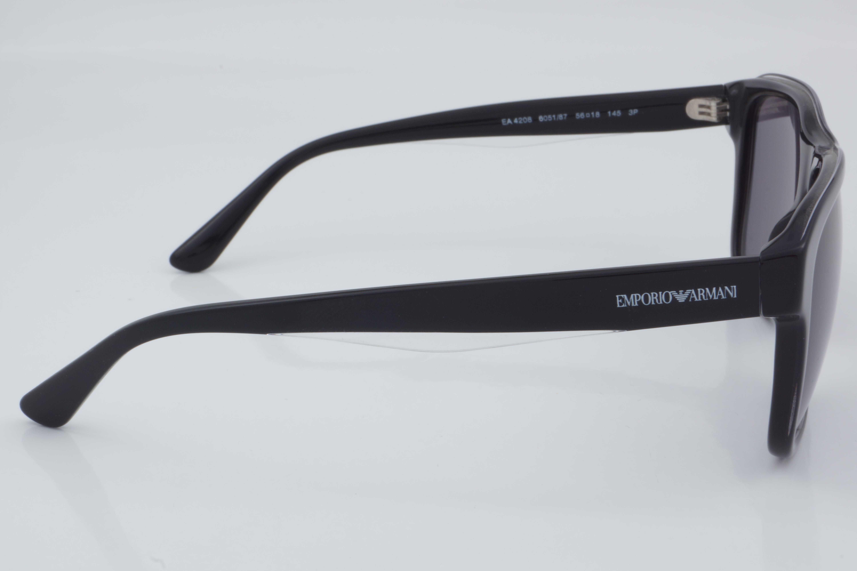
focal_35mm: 75
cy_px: 286
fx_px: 1785
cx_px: 428
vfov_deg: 18.2
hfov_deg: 27.0
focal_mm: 50
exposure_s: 1/4
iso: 100
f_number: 32
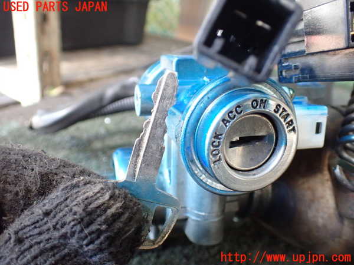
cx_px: 177
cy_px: 132
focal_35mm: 30
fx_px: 307
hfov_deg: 60.0
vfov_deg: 46.8
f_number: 2.3
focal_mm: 5.4
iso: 640
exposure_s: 1/125
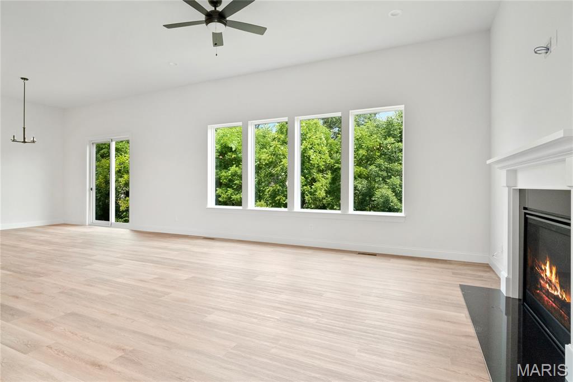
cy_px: 191
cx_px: 286
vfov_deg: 67.3
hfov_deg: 90.0
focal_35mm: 18
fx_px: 286
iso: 400
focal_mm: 9
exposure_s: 1/40
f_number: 8
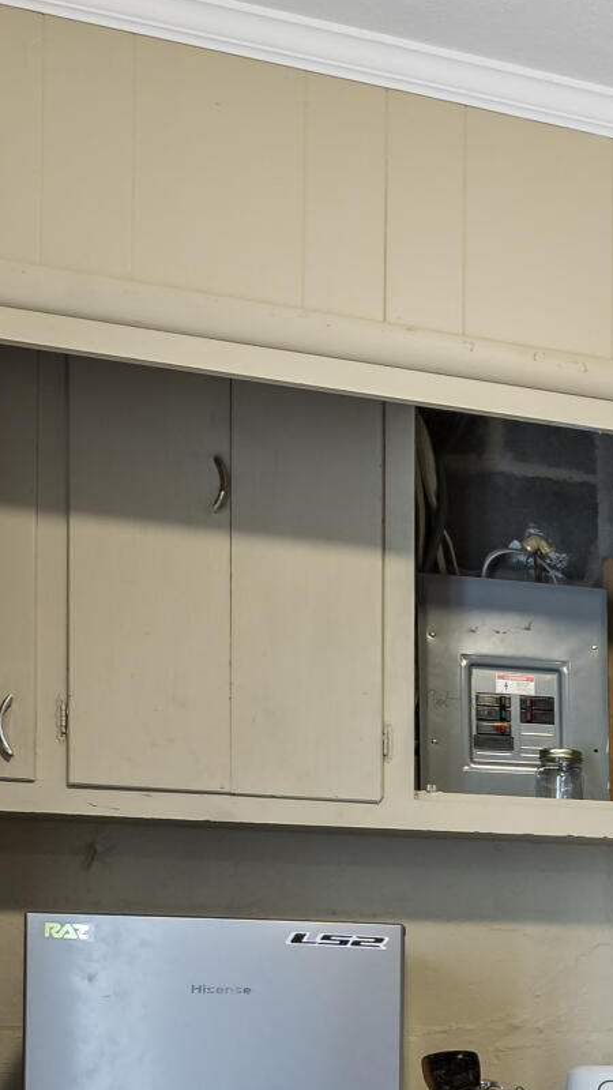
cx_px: 1313
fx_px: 1589
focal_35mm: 55
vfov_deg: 33.4
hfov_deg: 15.8
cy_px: 1179
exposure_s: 2.5
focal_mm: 14
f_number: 10
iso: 320
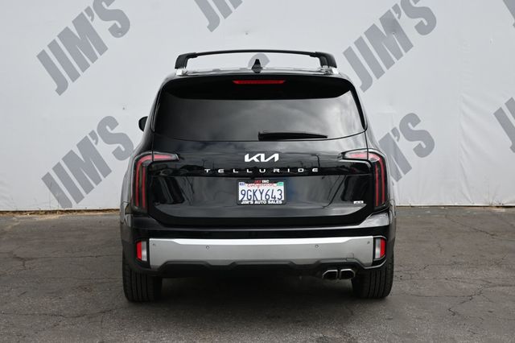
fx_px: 794
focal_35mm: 56
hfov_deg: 36.0
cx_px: 258
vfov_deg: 24.4
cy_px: 172
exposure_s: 1/250
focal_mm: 37
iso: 200
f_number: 5.6
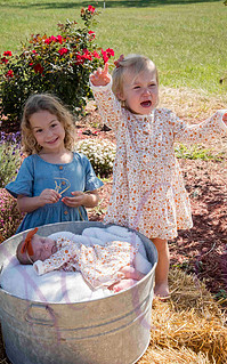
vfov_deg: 29.8
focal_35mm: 69
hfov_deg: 18.8
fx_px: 684
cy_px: 200
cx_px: 107
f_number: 11
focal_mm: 48
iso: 400
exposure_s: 1/320
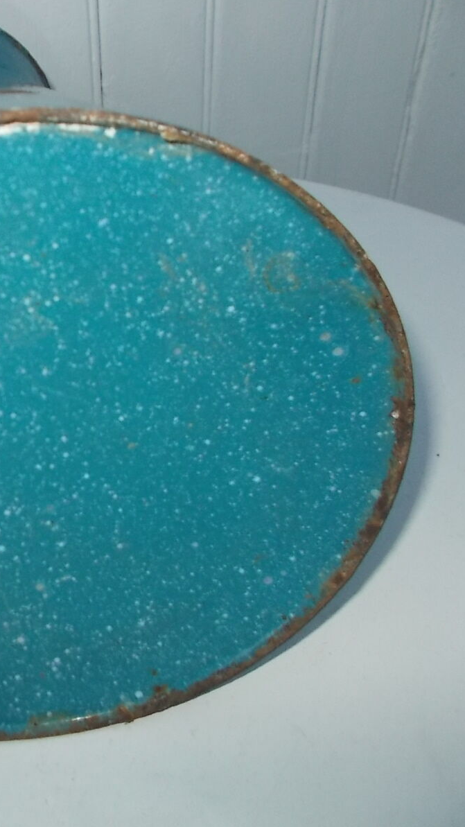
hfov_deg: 28.8
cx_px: -20
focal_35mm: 38
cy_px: 412
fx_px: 833
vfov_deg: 52.8
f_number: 3.2
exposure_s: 1/25
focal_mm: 4.6
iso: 200
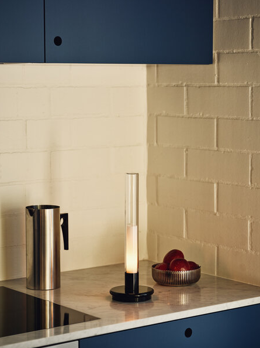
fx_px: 962
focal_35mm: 96
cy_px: 175
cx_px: 130
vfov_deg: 20.4
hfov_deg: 15.4
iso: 1600
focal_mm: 120
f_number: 5.6
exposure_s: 1/125
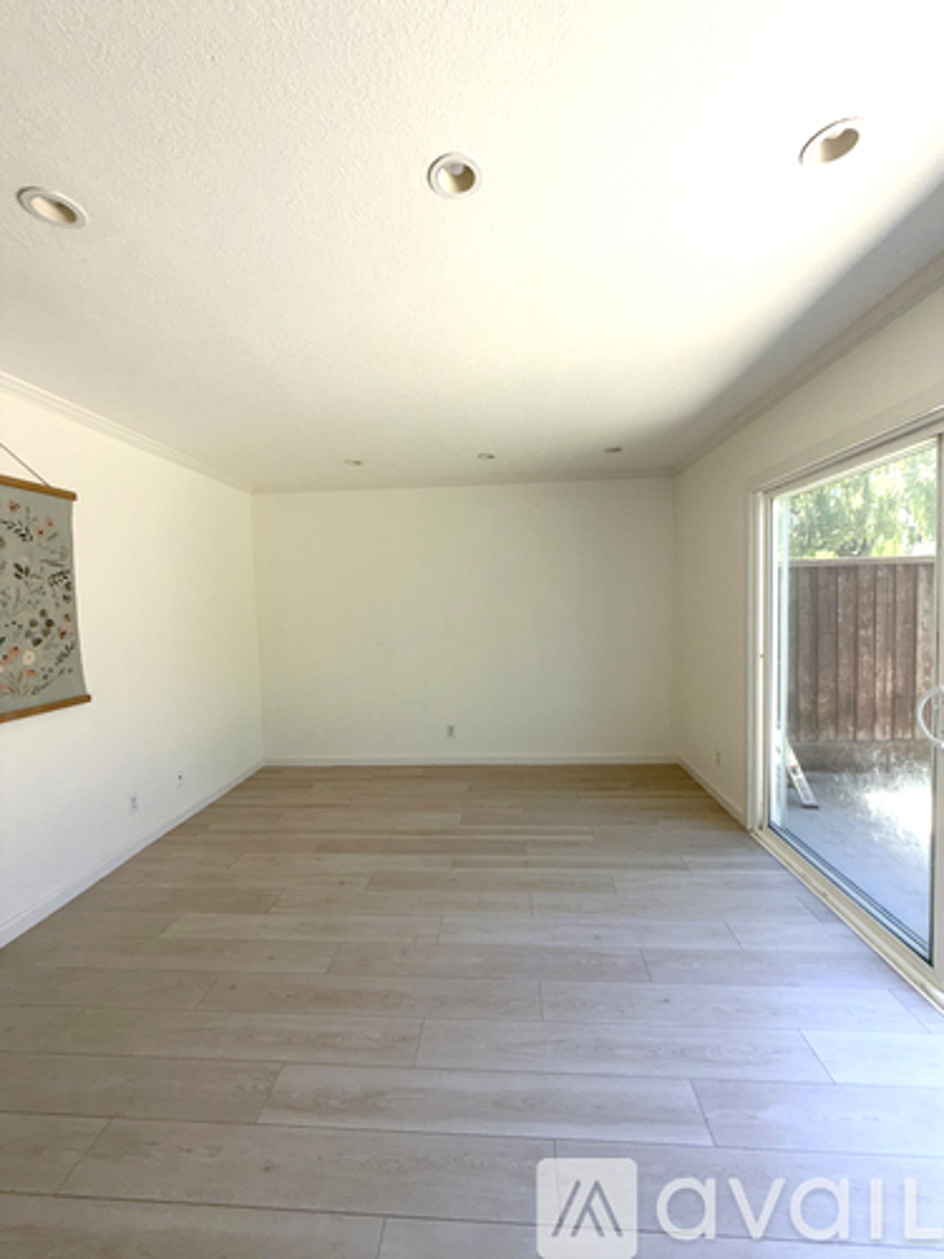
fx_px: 509
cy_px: 630
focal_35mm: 14
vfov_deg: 102.1
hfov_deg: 85.7
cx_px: 472
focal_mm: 2.22
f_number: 2.2
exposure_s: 1/121
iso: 25
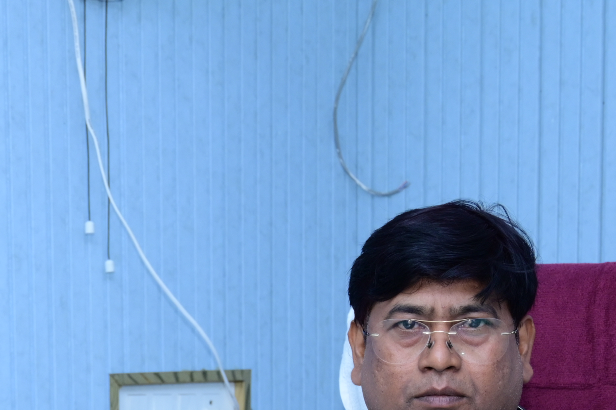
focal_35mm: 100
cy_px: 577
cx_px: 92
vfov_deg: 13.1
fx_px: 1710
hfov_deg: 20.1
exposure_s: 1/160
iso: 500
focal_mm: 33
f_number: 5.6
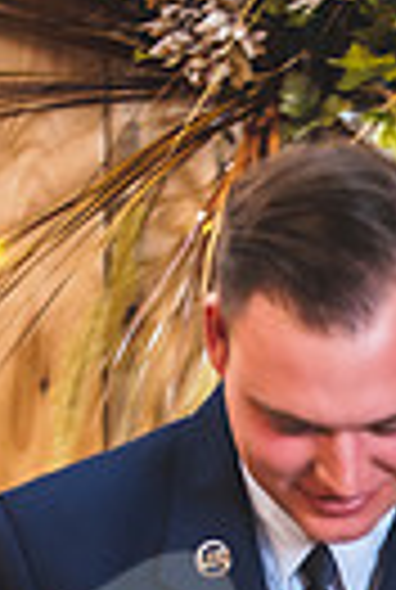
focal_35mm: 281
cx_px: 585
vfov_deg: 7.2
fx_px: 4612
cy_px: 914
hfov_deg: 4.9
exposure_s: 1/200
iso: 1000
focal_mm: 82
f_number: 2.8
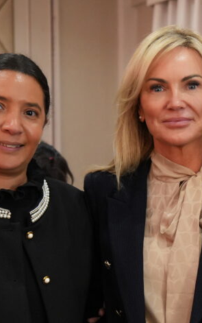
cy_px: 206
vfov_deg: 22.2
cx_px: 155
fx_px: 818
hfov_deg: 14.0
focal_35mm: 93
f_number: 2.8
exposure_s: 1/50
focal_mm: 28
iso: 2000
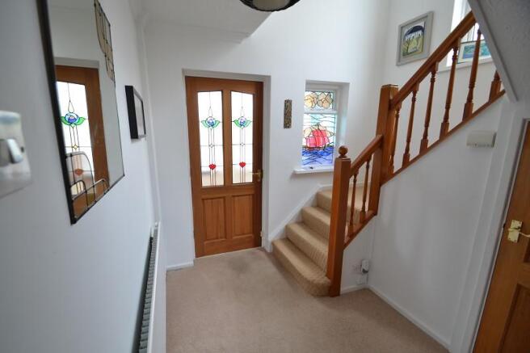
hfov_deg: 100.4
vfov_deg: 77.3
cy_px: 176
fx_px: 221
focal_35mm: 15
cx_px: 265
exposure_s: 1/80
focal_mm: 10
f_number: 4.5
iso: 400
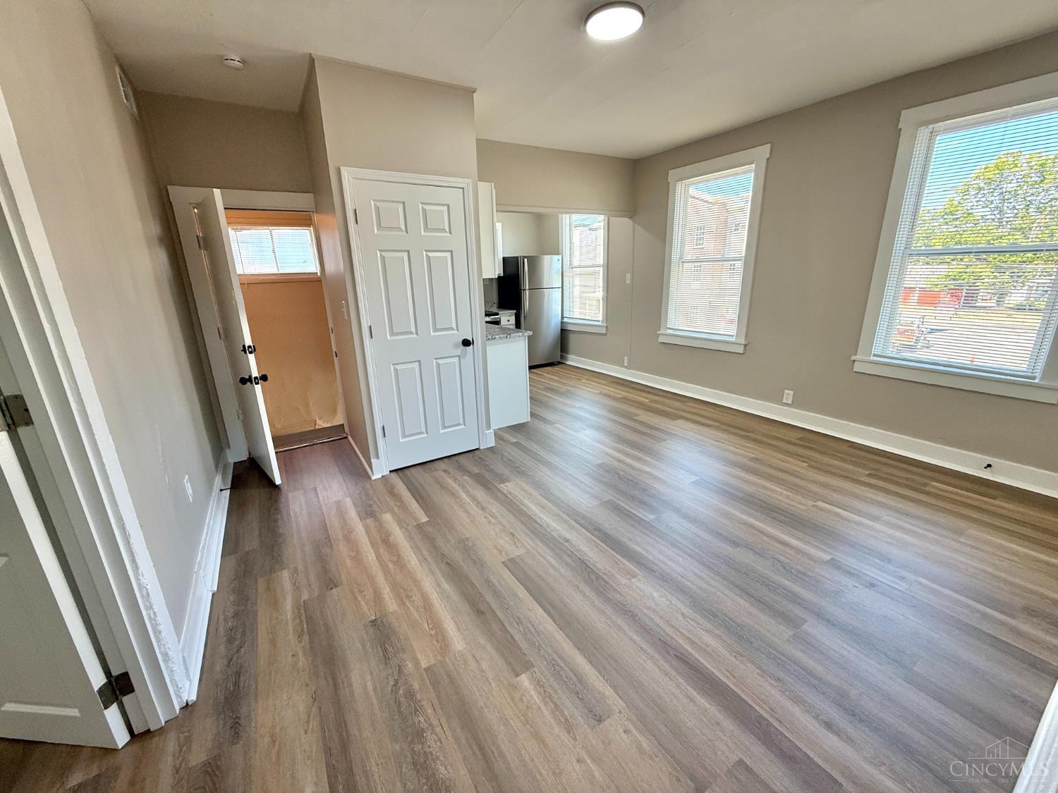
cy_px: 396
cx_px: 529
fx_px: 428
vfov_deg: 85.7
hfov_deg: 102.1
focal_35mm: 14
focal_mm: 2.22
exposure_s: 1/99
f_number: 2.2
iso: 100
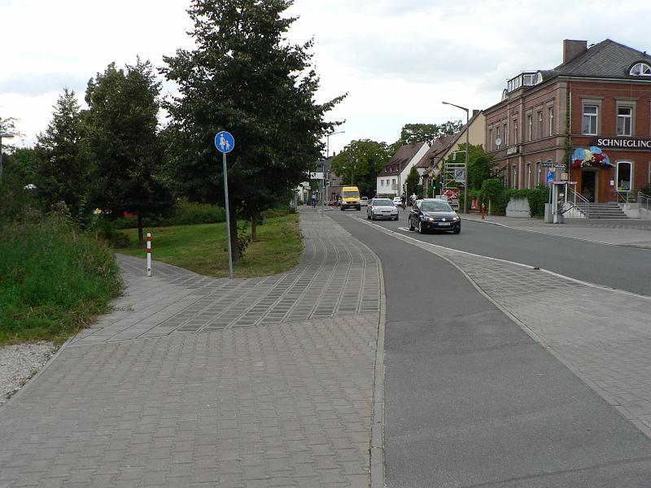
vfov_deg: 39.7
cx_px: 326
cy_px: 244
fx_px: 677
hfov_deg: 51.4
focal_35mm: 36
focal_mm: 6
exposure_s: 1/320
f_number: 4
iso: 80
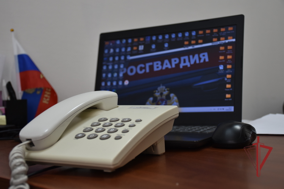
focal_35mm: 52
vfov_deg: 25.8
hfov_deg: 37.9
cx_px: 142
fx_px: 414
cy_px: 94
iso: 400
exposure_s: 1/80
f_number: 4.2
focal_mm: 35
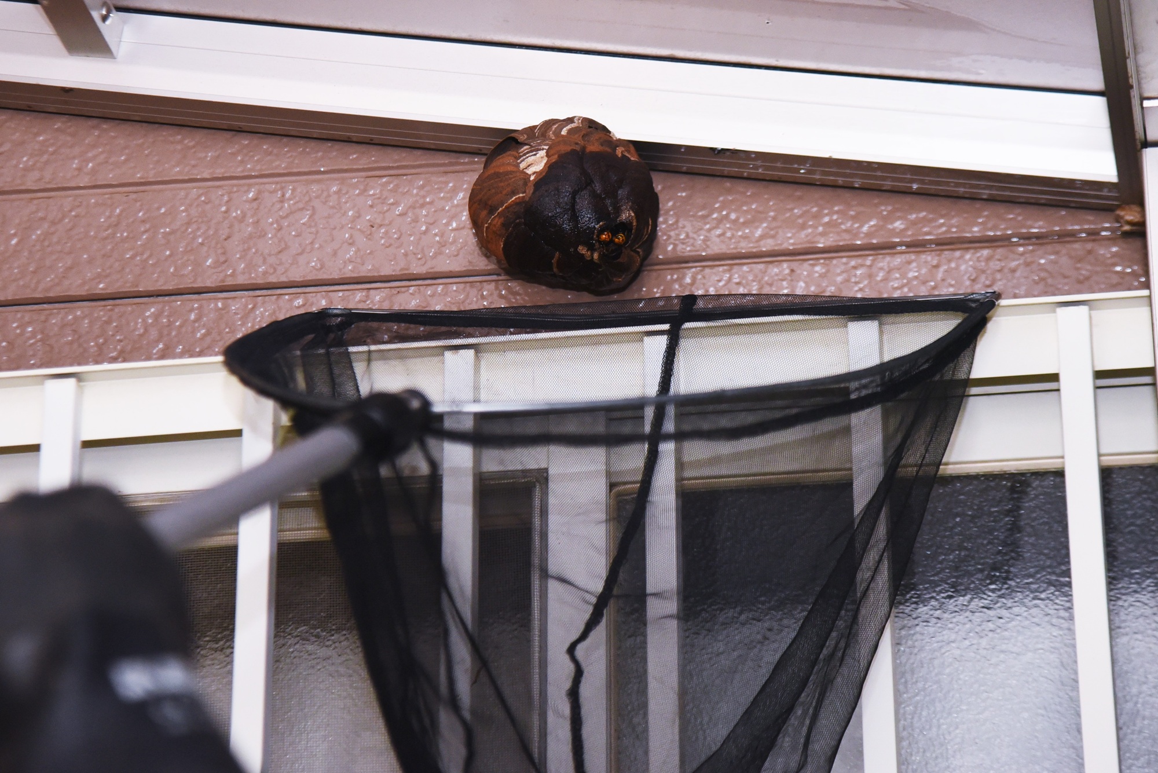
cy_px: 386
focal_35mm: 110
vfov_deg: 12.5
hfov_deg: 18.6
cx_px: 579
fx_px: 3539
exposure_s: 1/160
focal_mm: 110
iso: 2000
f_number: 4
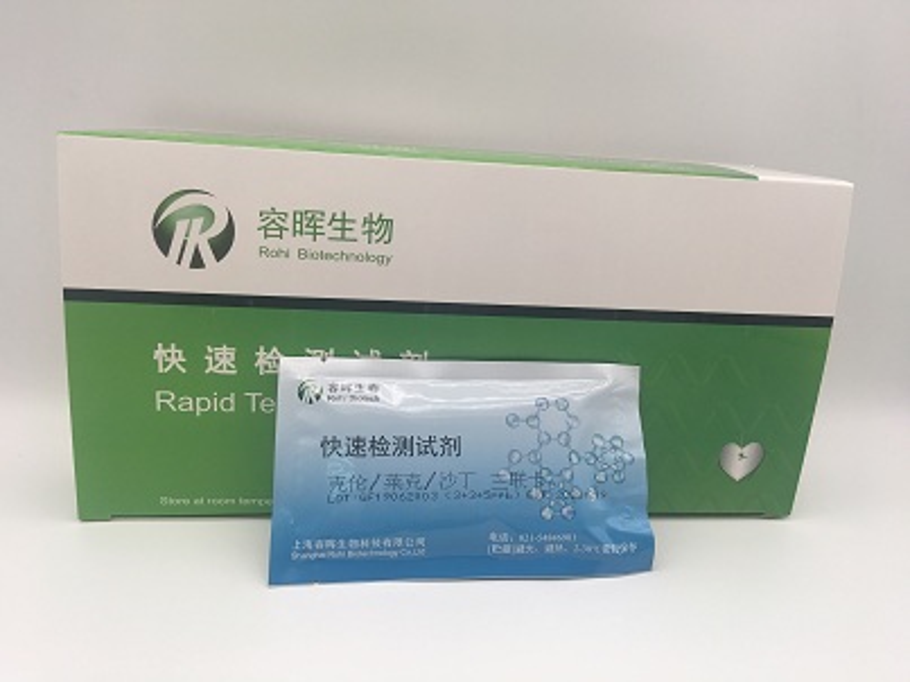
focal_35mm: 29
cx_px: 455
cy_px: 341
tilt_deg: -13.6
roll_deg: -4.9
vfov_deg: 48.2
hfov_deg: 61.7
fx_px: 762
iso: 25
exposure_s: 1/396
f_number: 2.2
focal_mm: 4.15
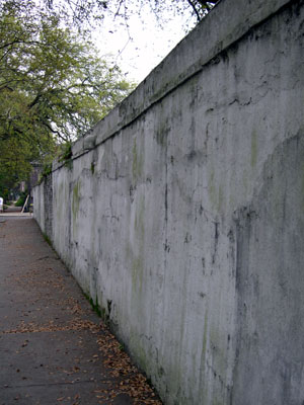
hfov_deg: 37.7
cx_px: 152
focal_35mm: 38
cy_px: 202
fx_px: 445
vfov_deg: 49.0
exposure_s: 1/63.2
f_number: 2.8
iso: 100
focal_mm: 8
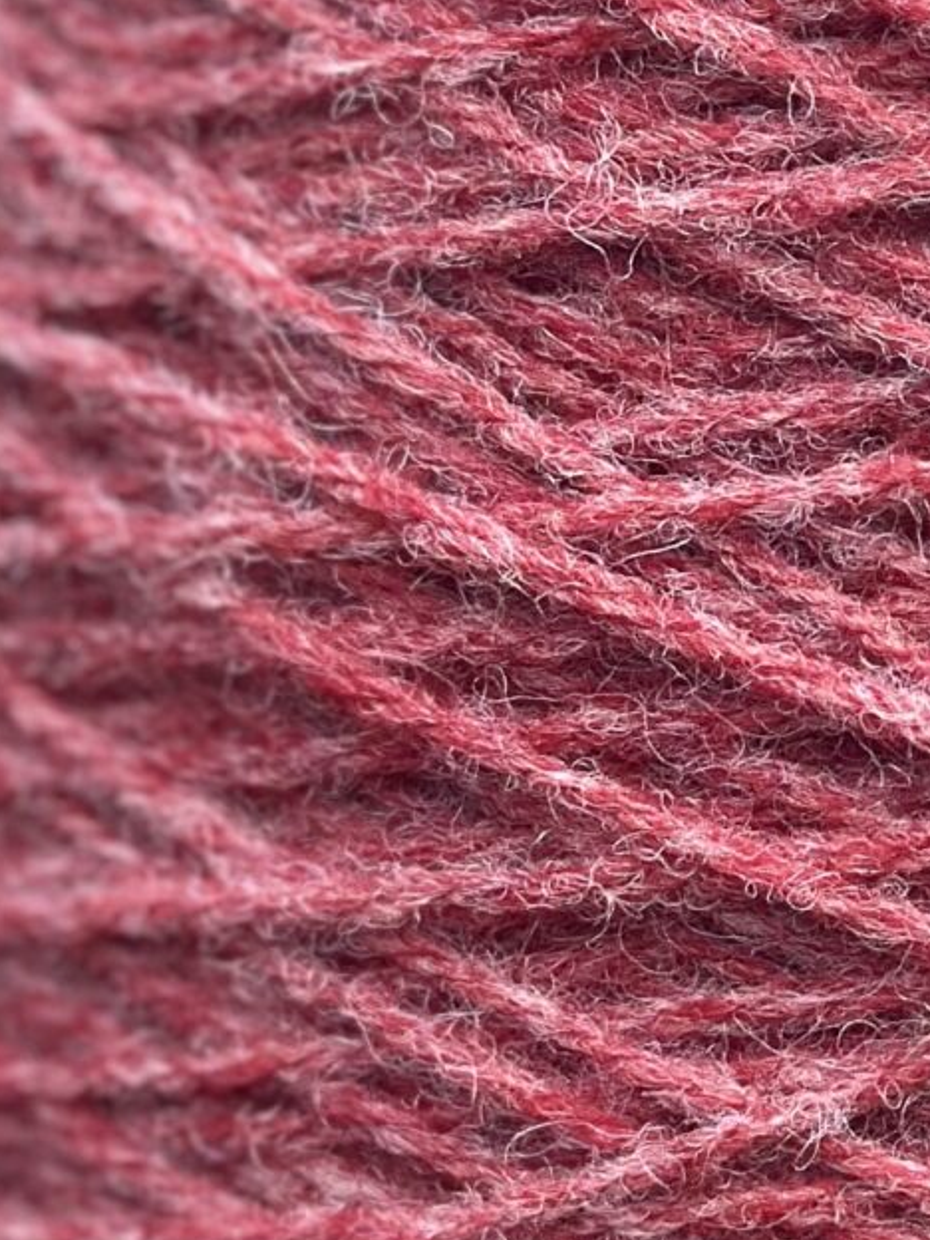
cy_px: 505
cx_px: 1037
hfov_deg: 7.5
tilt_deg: -11.2
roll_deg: -4.8
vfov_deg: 10.0
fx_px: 7057
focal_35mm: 197
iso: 80
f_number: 1.78
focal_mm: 6.86
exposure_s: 1/756
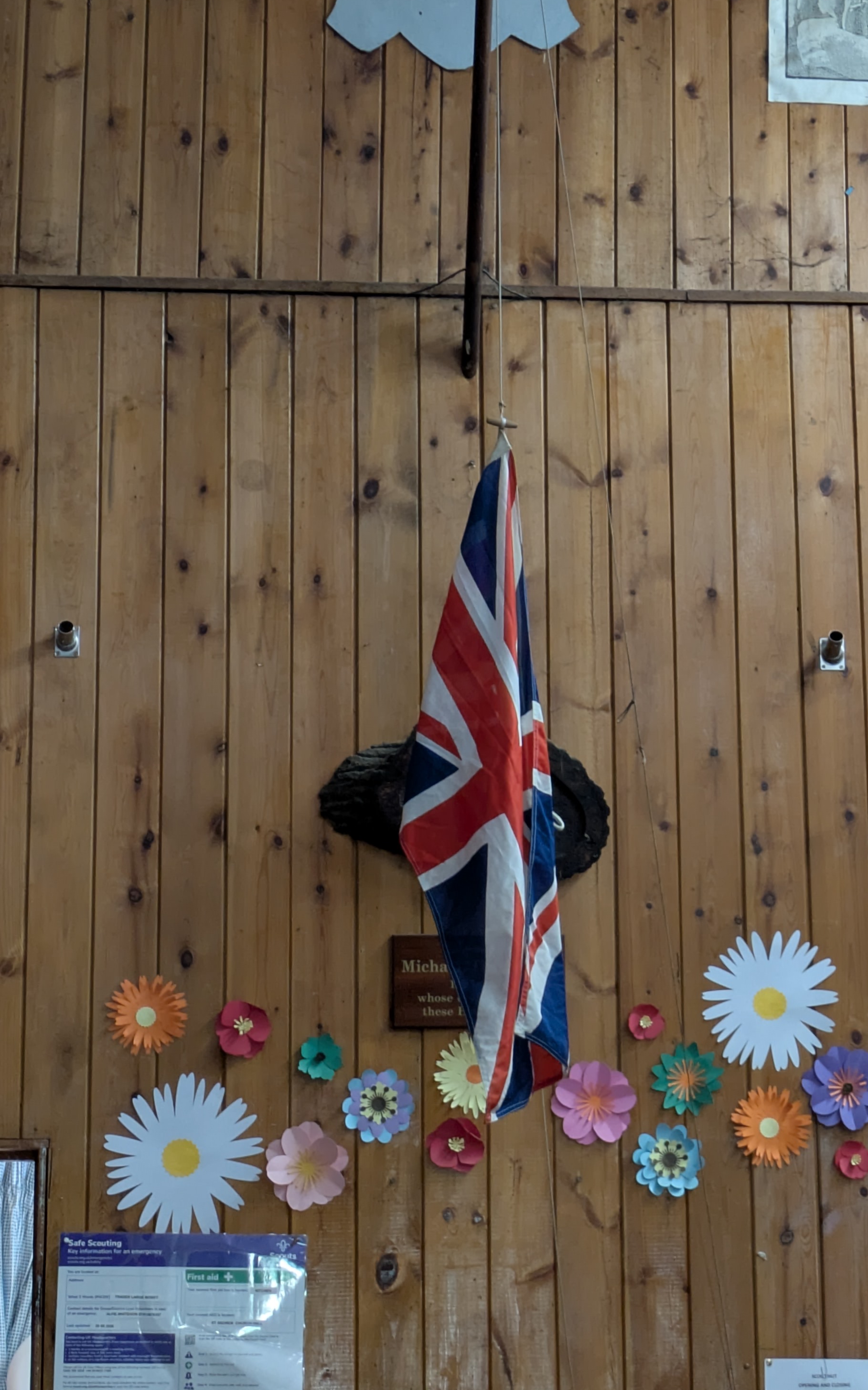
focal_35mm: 86
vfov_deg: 24.1
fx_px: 3256
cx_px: 561
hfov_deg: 15.2
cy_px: 586
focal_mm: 5.43
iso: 189
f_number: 1.89
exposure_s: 1/25
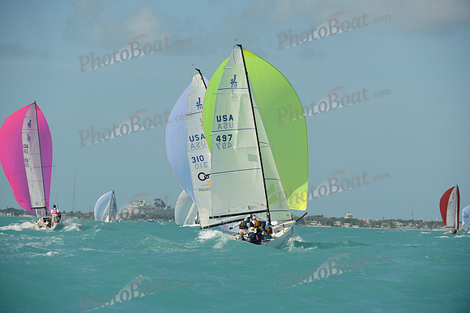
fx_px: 2612
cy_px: 156
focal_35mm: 200
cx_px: 235
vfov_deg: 6.9
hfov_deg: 10.3
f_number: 5
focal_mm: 200
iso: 200
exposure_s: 1/2000
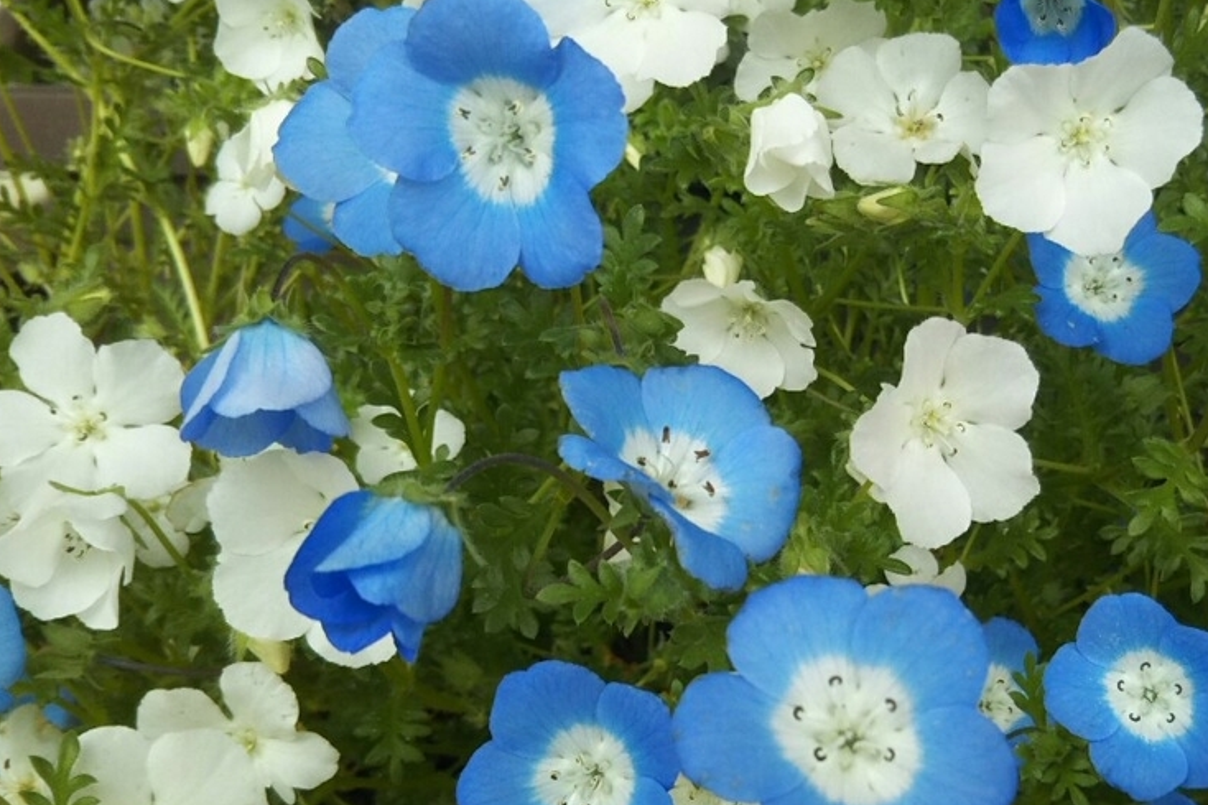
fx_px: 1711
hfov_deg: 38.3
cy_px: 446
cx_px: 844
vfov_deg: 26.5
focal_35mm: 51
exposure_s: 1/124
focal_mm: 4
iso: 25
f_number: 2.2
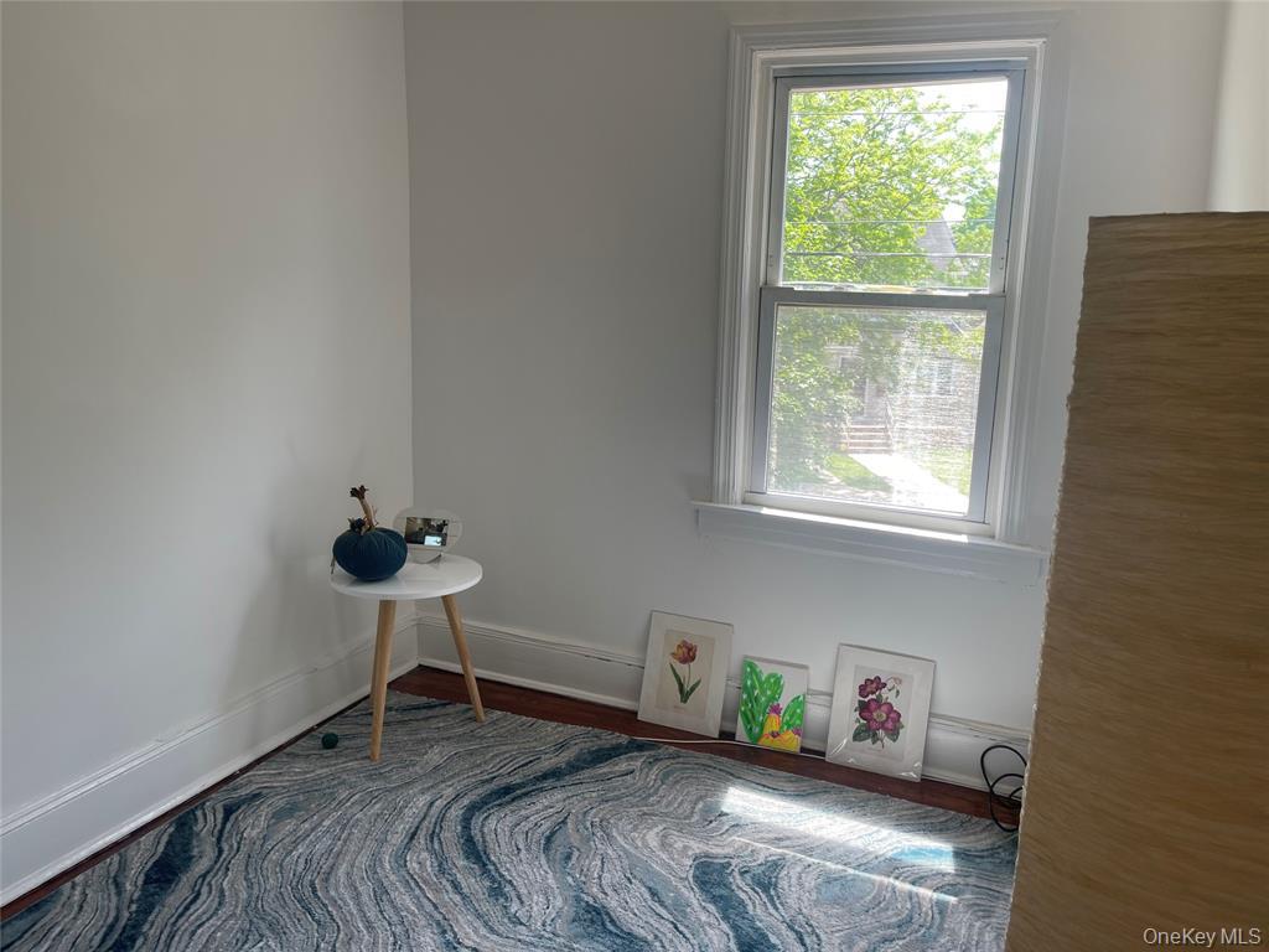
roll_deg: -0.8
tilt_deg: -9.7
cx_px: 634
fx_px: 916
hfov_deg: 69.4
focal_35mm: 25
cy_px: 476
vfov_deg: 54.9
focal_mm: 5.1
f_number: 1.6
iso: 32
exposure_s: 1/133
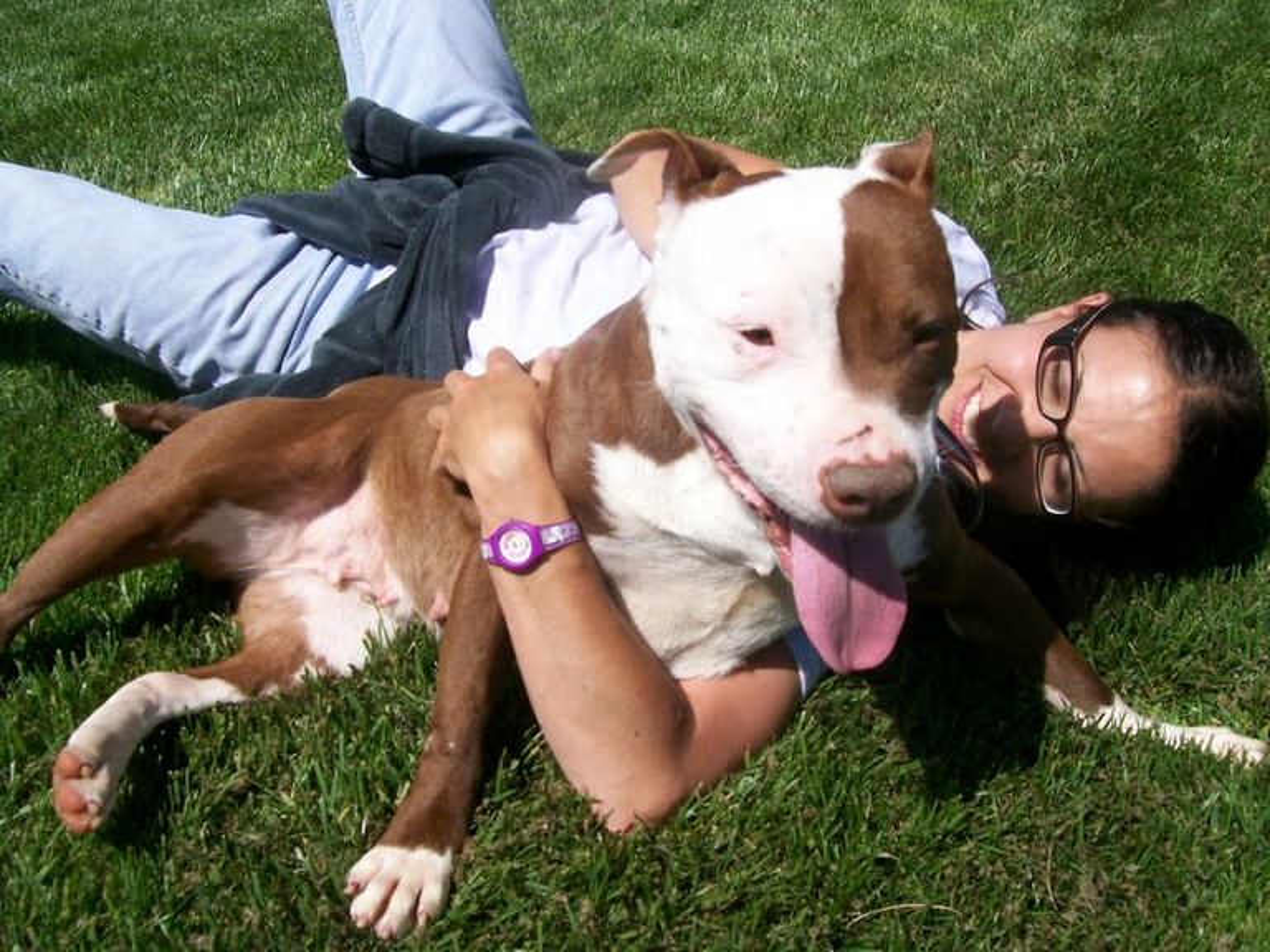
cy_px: 476
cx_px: 635
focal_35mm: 36
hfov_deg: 51.4
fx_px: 1321
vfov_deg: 39.7
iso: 80
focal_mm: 6
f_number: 4.8
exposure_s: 1/847
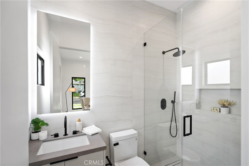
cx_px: 124
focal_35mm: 16
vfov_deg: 73.8
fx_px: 111
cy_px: 83
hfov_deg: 96.7
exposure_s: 1/15
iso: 125
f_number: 4.5
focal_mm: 16
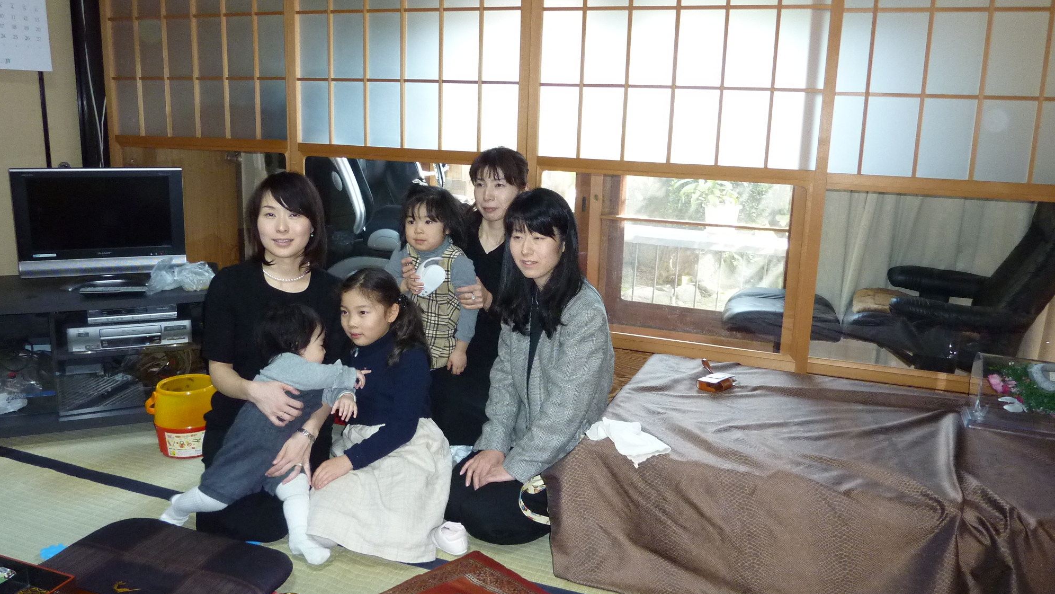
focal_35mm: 28
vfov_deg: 41.5
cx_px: 514
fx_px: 783
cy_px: 279
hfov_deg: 67.9
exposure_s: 1/30
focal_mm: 4.1
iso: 250
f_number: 3.3
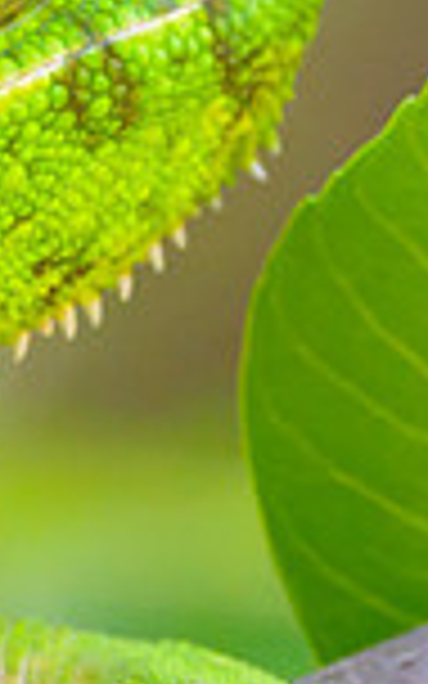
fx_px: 14464
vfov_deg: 2.7
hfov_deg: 1.7
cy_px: -603
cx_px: 100
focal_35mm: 775
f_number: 7.1
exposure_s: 1/400
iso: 2000
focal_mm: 105
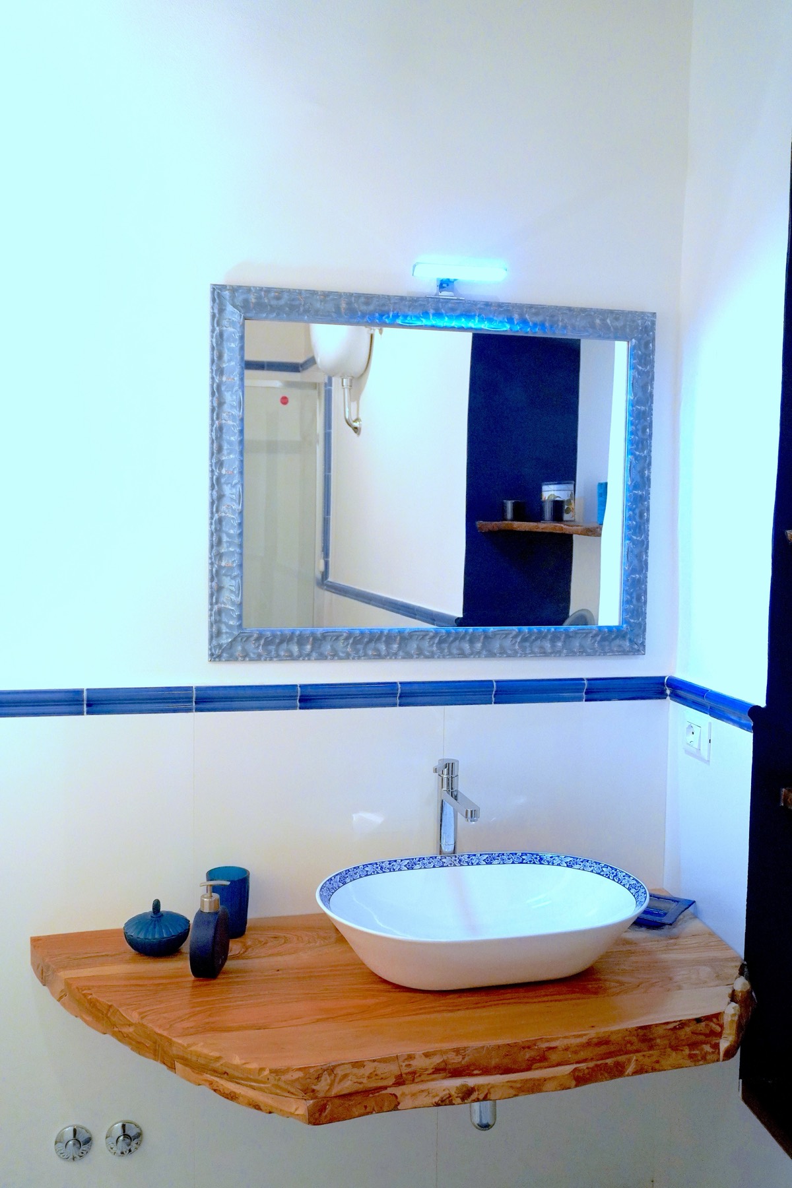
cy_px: 594
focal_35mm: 34
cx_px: 396
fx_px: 1138
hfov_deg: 38.4
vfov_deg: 55.1
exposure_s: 1/200
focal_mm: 23
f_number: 4
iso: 1600
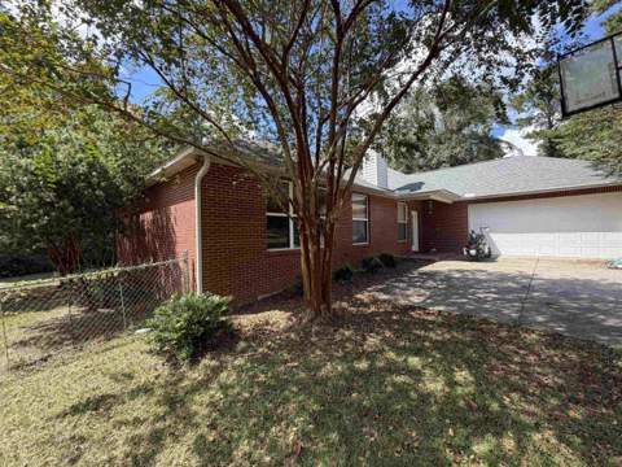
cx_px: 311
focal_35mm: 14
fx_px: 252
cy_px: 234
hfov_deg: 102.1
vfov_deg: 85.7
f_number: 2.2
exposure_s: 1/448
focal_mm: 2.22
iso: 64
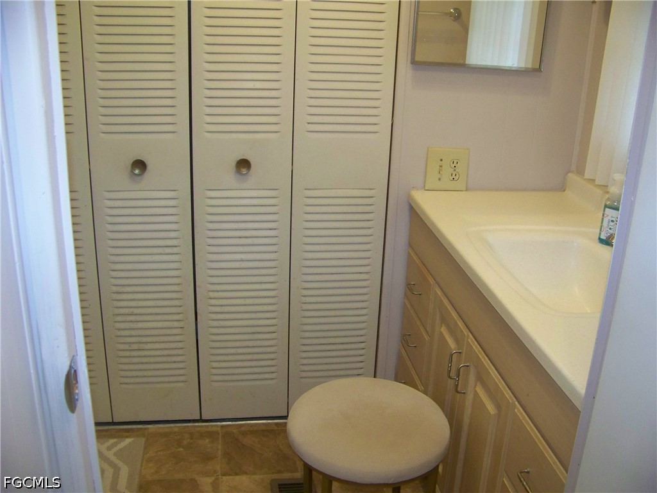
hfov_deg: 51.4
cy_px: 246
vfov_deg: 39.7
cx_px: 328
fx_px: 683
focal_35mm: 36
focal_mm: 5.85
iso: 200
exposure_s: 1/30
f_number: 2.8
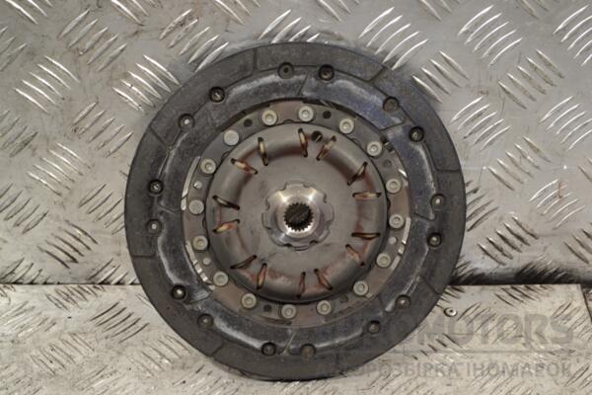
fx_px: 1135
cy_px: 198
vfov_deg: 19.7
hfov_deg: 29.2
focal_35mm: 69
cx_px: 296
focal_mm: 46
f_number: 5.3
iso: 360
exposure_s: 1/30
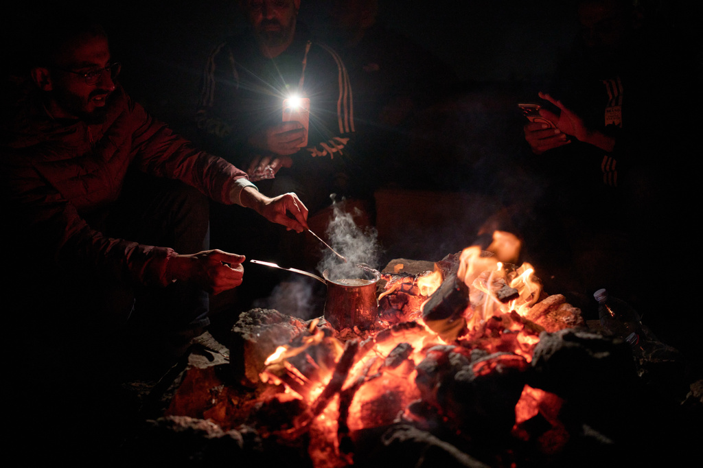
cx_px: 352
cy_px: 234
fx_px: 683
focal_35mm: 35
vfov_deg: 37.8
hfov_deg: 54.4
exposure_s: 1/200
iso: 4000
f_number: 2
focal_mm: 35
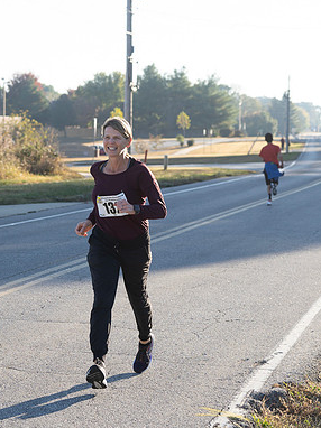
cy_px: 160
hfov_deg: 13.6
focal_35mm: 109
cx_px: 136
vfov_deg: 18.0
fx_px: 1349
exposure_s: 1/400
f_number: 2.8
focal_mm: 47
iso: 100
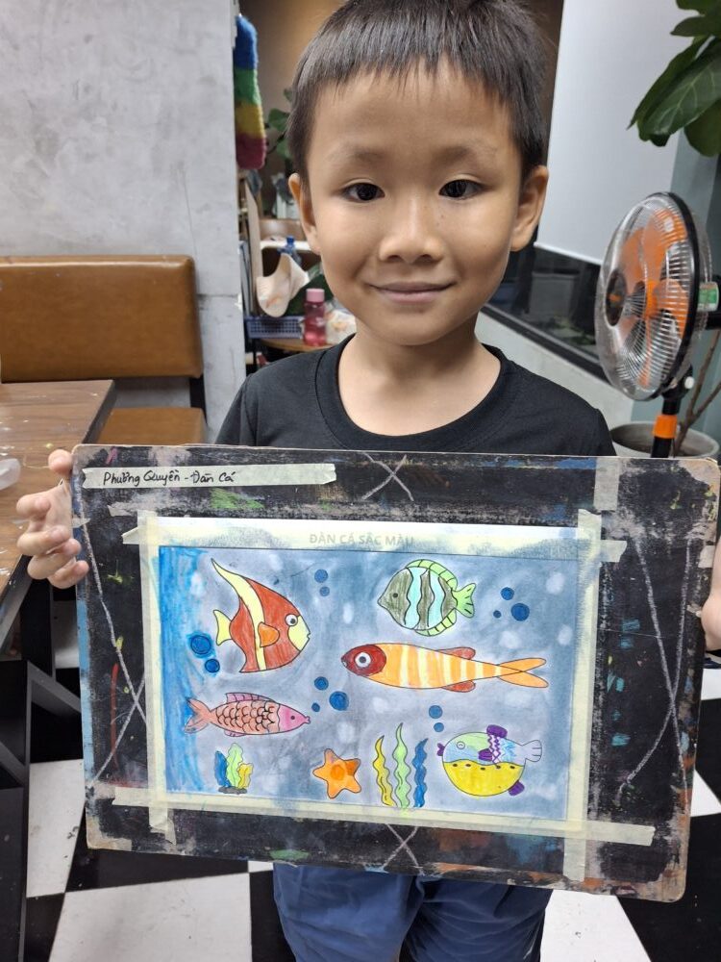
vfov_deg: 69.4
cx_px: 360
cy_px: 481
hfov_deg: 54.9
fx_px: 694
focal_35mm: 25
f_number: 1.8
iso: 160
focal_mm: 4.69
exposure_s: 1/100
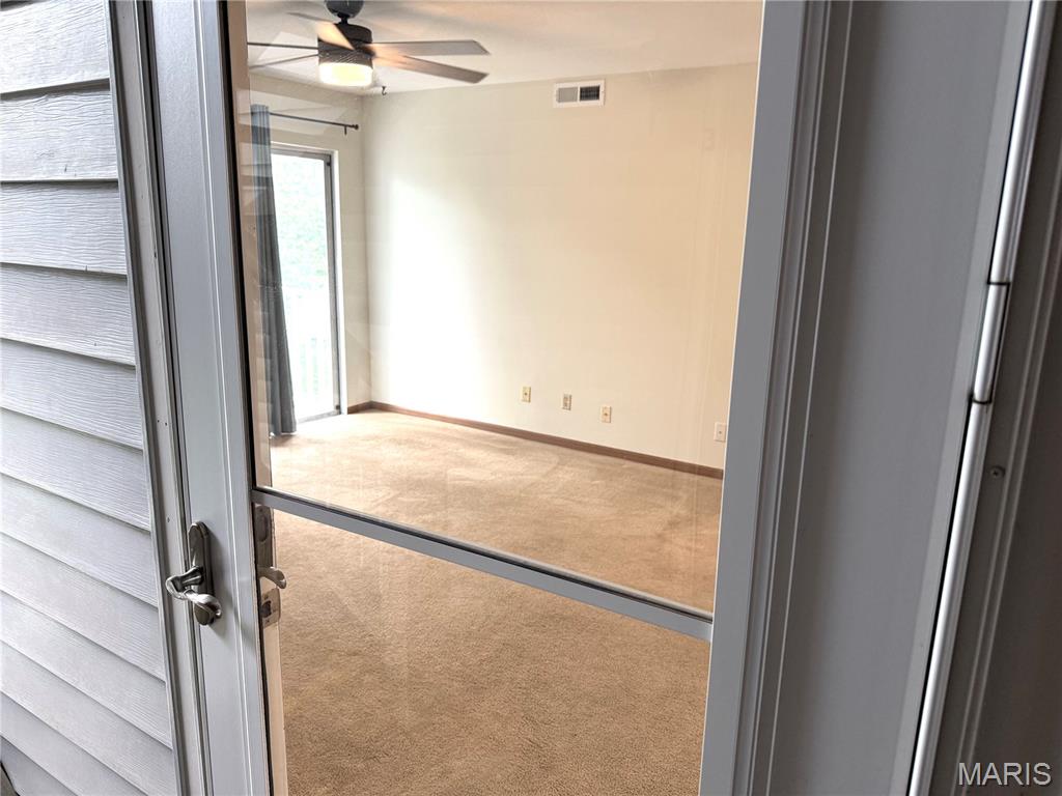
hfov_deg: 71.6
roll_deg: -1.6
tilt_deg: -13.2
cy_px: 398
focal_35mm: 24
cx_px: 531
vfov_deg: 56.8
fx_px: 736
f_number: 1.78
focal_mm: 6.76
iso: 200
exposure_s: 1/120
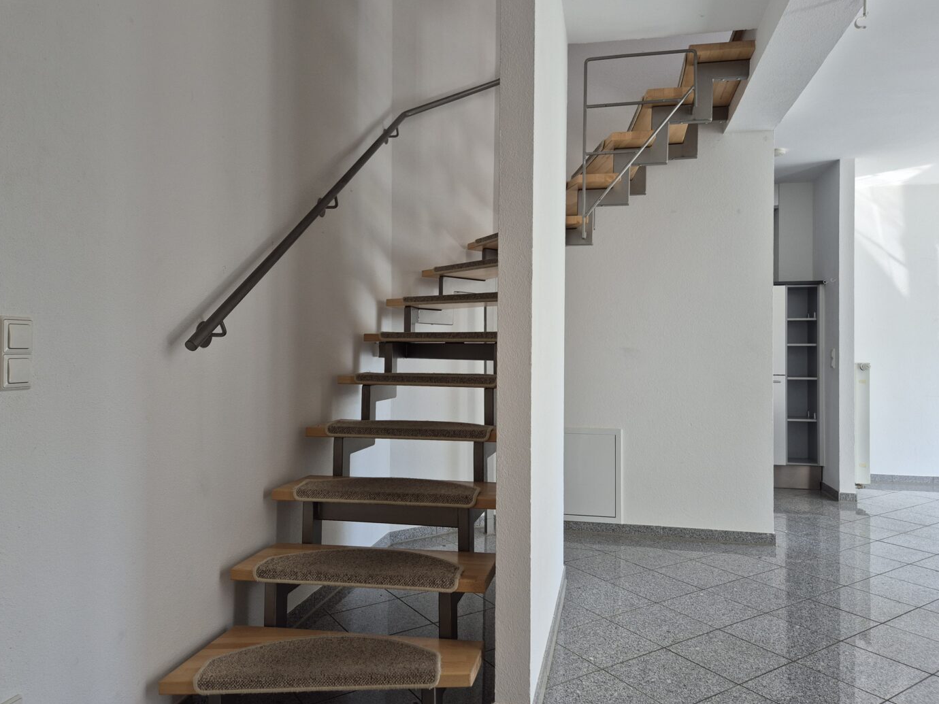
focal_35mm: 24
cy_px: 344
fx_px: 651
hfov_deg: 71.6
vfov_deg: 56.8
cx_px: 484
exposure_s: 1/180
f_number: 1.8
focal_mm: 5.4
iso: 50
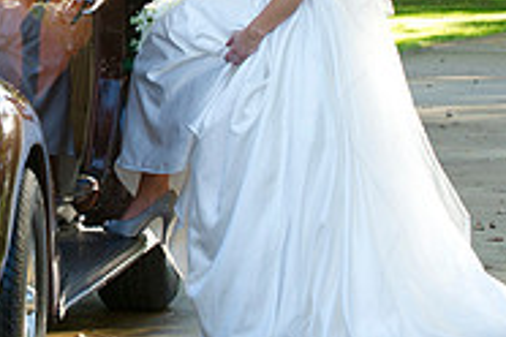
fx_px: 3935
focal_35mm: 280
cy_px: -8
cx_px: -8
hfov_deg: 7.3
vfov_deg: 4.9
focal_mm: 90
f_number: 5
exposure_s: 1/100
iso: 500
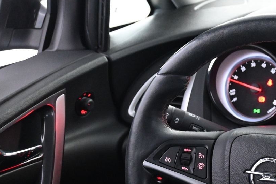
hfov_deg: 24.5
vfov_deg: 16.9
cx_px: 269
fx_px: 609
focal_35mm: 80
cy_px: 175
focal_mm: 26.5
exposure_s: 1/40
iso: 4000
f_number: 4.5
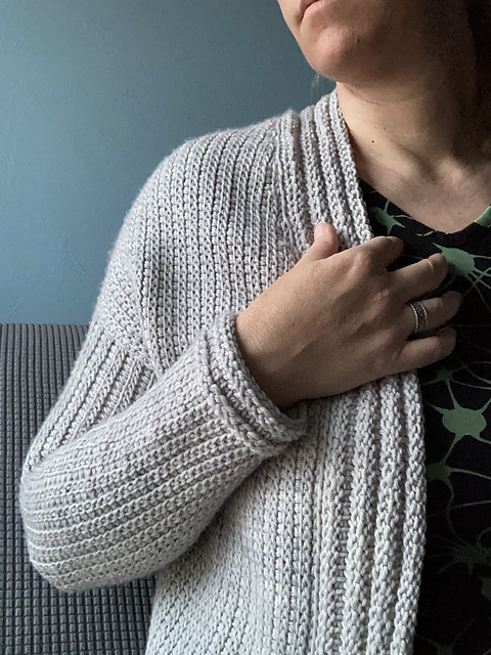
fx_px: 605
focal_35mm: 32
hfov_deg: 44.2
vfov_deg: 56.8
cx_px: 246
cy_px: 328
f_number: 2.2
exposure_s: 1/22
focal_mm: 2.87
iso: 640
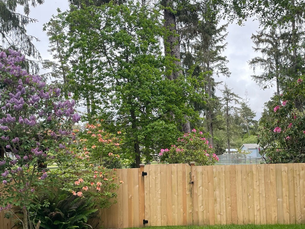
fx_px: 370
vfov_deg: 34.1
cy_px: 149
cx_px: 178
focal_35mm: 42
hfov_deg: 44.6
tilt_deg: -1.0
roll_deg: +1.5
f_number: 1.6
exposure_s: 1/1072
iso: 50
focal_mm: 4.2
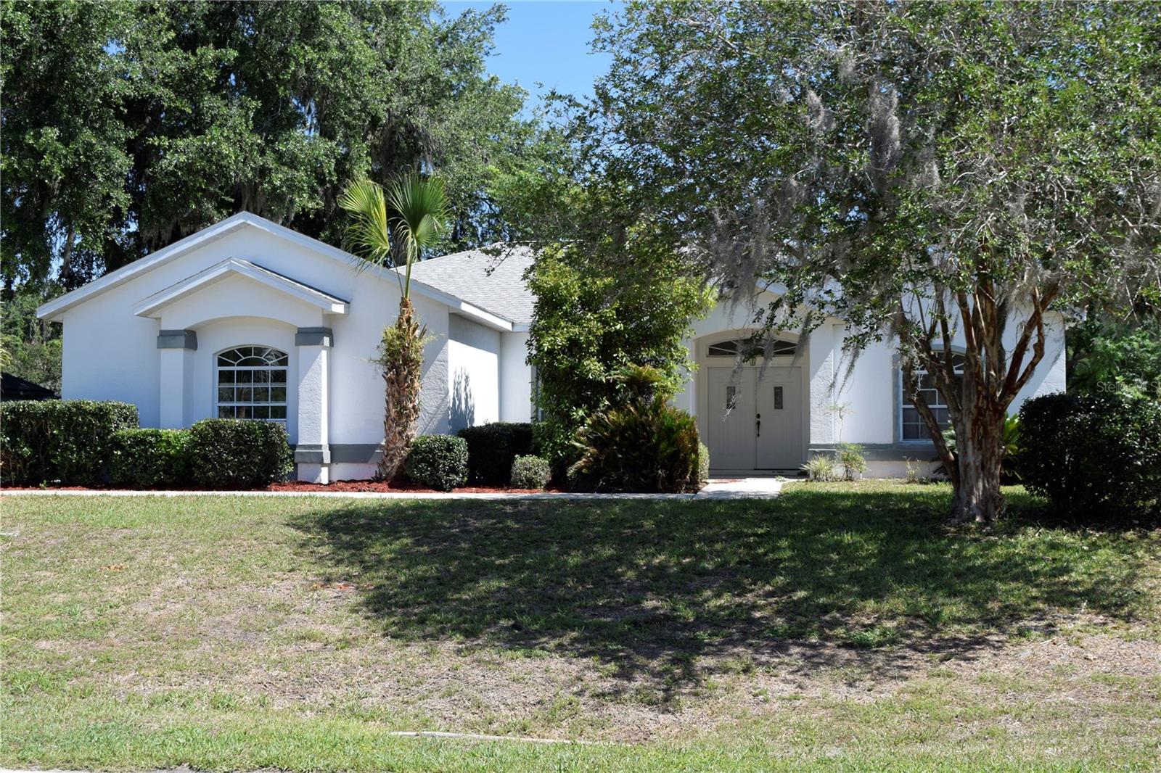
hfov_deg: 45.0
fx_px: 1402
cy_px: 386
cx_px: 580
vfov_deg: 30.8
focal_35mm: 44
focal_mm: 29
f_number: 8
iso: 200
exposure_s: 1/250
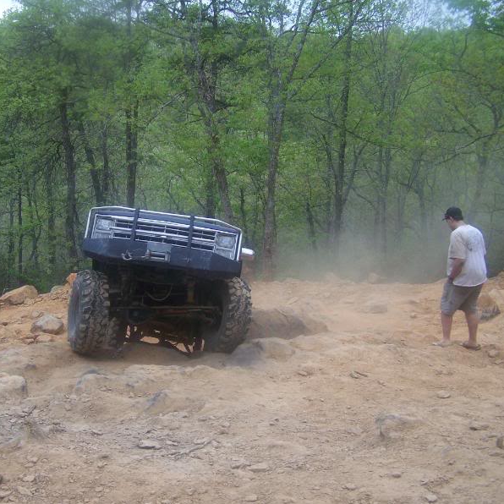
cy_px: 253
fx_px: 741
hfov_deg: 37.2
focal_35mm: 45
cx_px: 170
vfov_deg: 37.6
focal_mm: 6.3
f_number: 2.8
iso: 100
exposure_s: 1/200
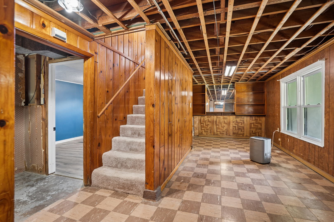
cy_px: 111
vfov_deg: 73.7
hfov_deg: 96.7
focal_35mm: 16
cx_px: 167
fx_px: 148
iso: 200
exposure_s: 1/4
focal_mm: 16
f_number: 4
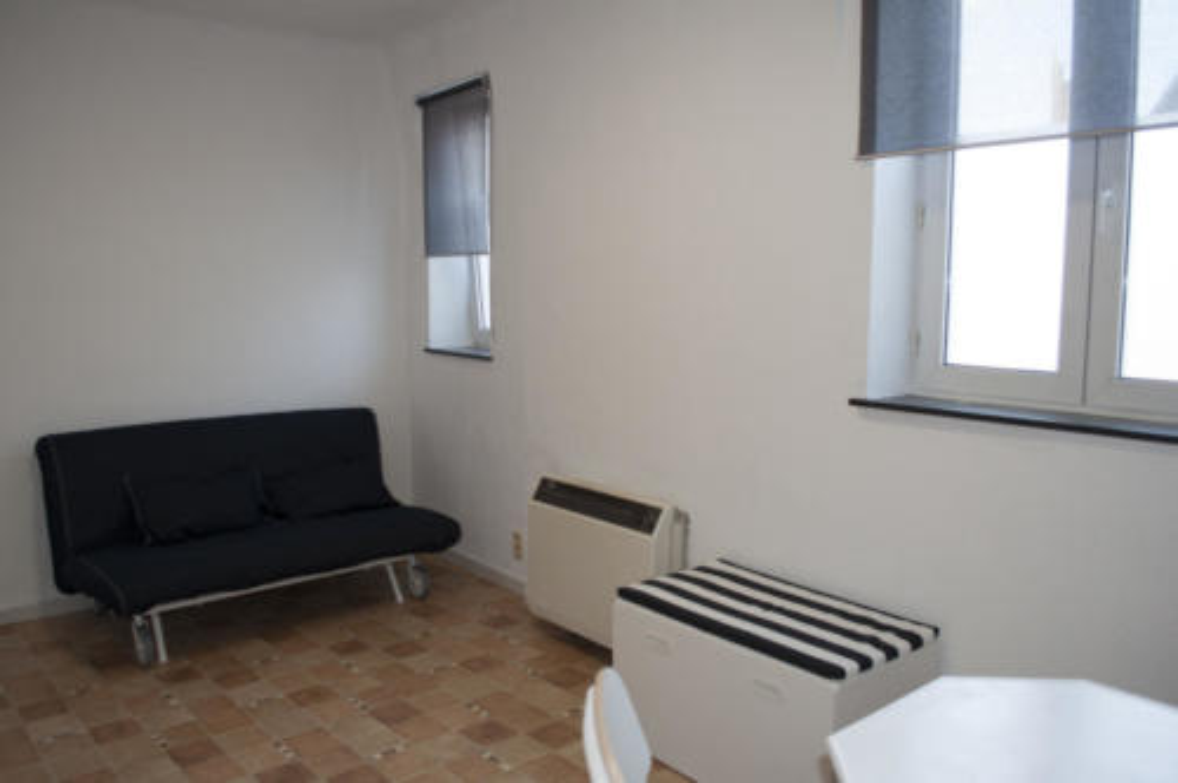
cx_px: 589
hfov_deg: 67.4
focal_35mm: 27
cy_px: 392
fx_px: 882
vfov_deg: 47.8
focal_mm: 18
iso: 640
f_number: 5
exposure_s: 1/200
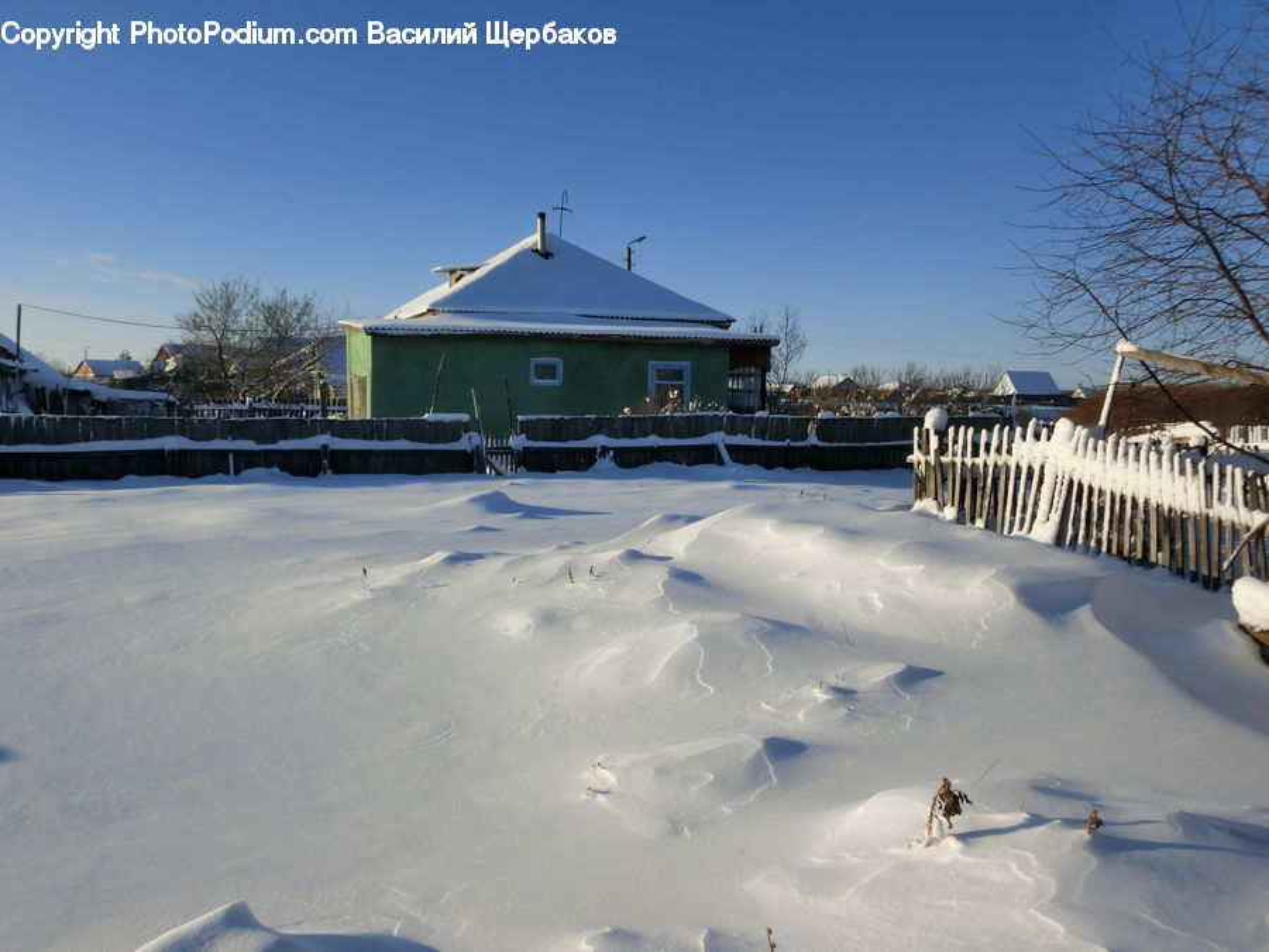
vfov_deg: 46.8
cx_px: 634
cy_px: 476
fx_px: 1100
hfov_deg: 60.0
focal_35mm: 30
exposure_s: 1/250
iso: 80
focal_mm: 5.36
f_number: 8.9
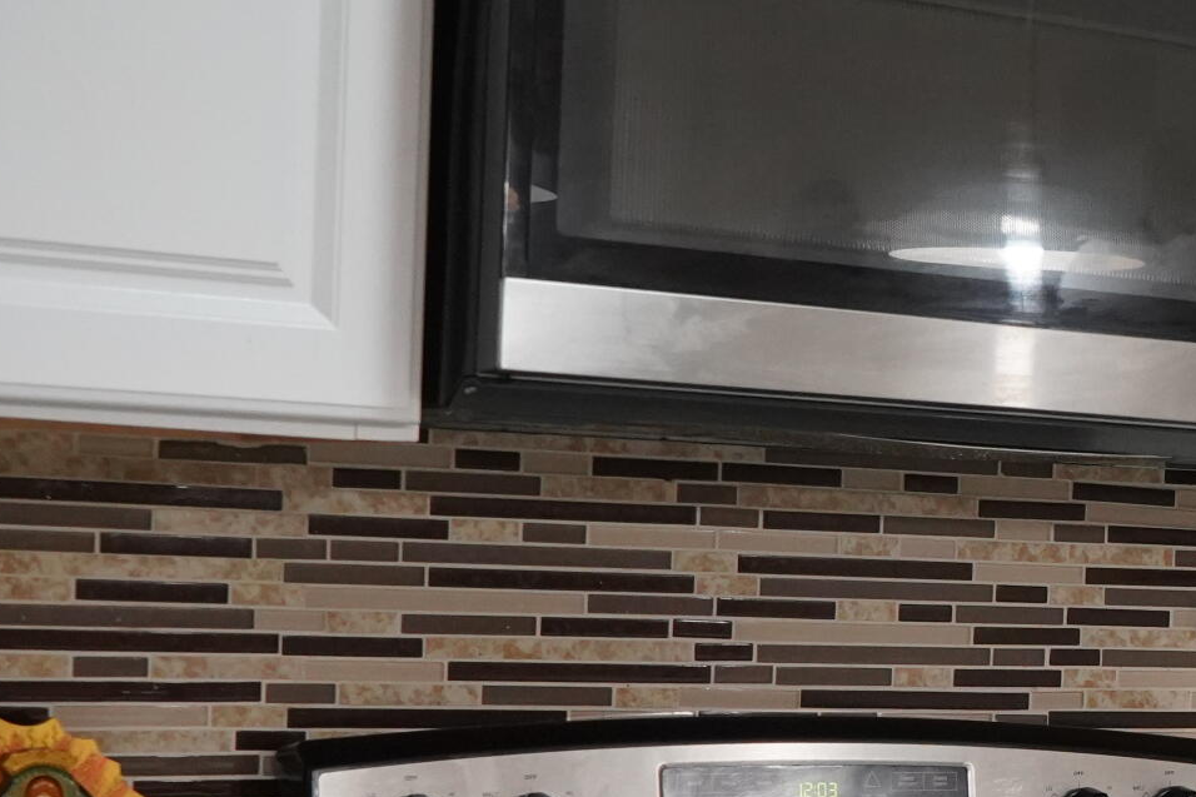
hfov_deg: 20.9
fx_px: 3022
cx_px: 1417
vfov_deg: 14.9
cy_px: 671
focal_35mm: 91
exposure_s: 1/125
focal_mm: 29
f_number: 5.6
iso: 5000
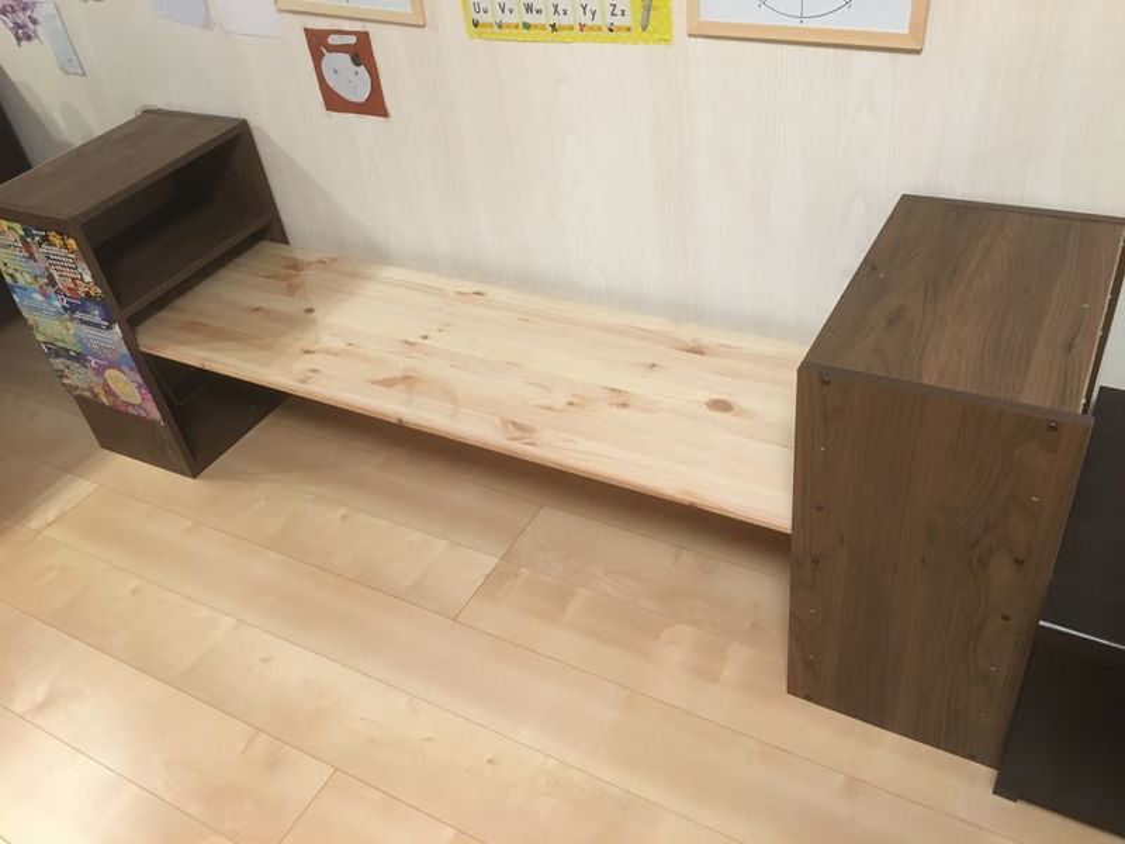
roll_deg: +8.3
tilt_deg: -37.8
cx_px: 562
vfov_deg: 48.2
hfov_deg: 61.7
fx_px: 942
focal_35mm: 29
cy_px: 422
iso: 200
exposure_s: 1/24
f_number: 2.2
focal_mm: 4.15
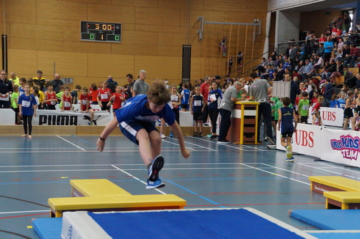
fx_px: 749
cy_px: 120
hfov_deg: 27.0
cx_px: 180
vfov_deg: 18.1
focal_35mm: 75
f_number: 5
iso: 3200
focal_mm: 50
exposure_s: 1/320
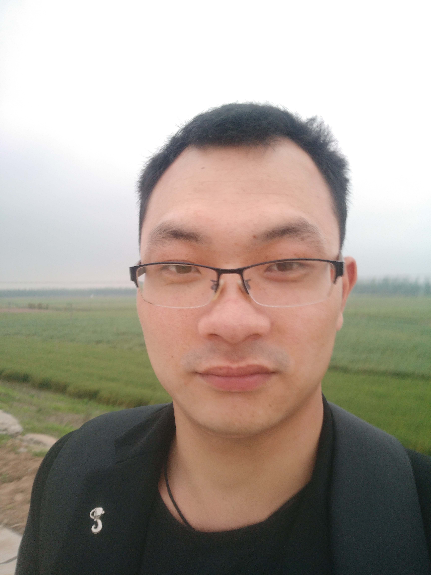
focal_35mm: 21
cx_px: 216
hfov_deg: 63.4
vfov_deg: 79.0
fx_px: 349
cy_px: 288
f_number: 2
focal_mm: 3.57
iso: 160
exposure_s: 1/33
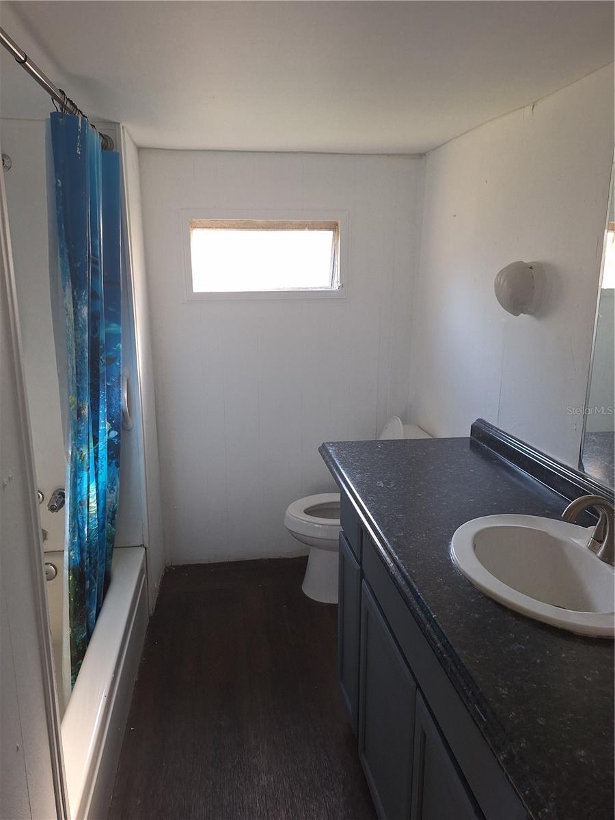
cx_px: 308
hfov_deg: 58.9
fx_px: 545
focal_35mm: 23
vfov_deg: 73.9
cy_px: 410
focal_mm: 5.54
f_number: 1.8
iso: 64
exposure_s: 1/40
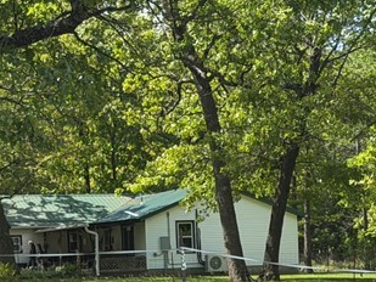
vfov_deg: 9.2
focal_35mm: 159
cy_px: 338
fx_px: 1728
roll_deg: +3.0
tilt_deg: -1.9
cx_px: 157
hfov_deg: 12.4
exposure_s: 1/1980
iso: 64
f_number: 1.78
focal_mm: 6.76
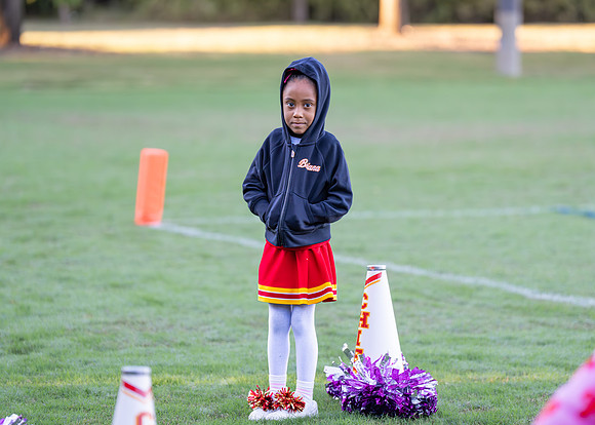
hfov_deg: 11.2
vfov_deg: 8.0
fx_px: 3029
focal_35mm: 179
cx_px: 309
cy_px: 188
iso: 1600
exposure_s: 1/1600
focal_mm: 149
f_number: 2.8
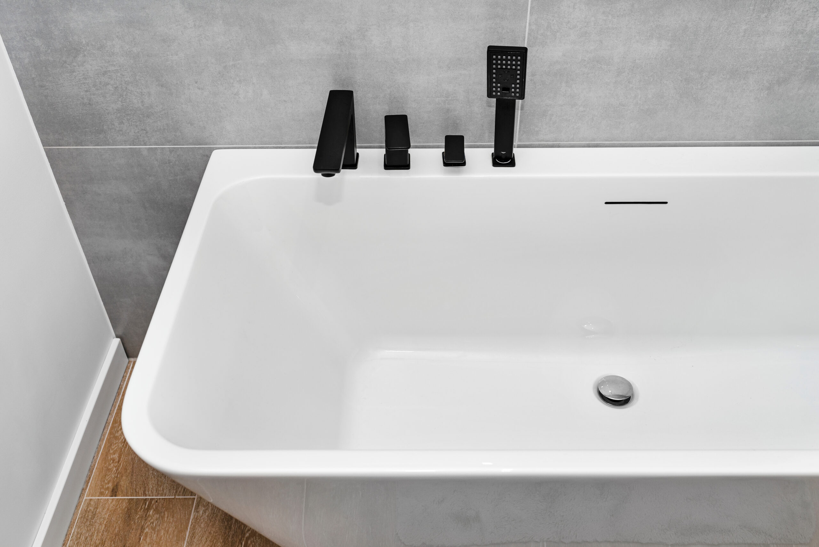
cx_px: 410
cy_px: 274
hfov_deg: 54.4
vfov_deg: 37.9
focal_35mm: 35
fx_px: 797
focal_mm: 35
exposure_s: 1/60
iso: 100
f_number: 6.3
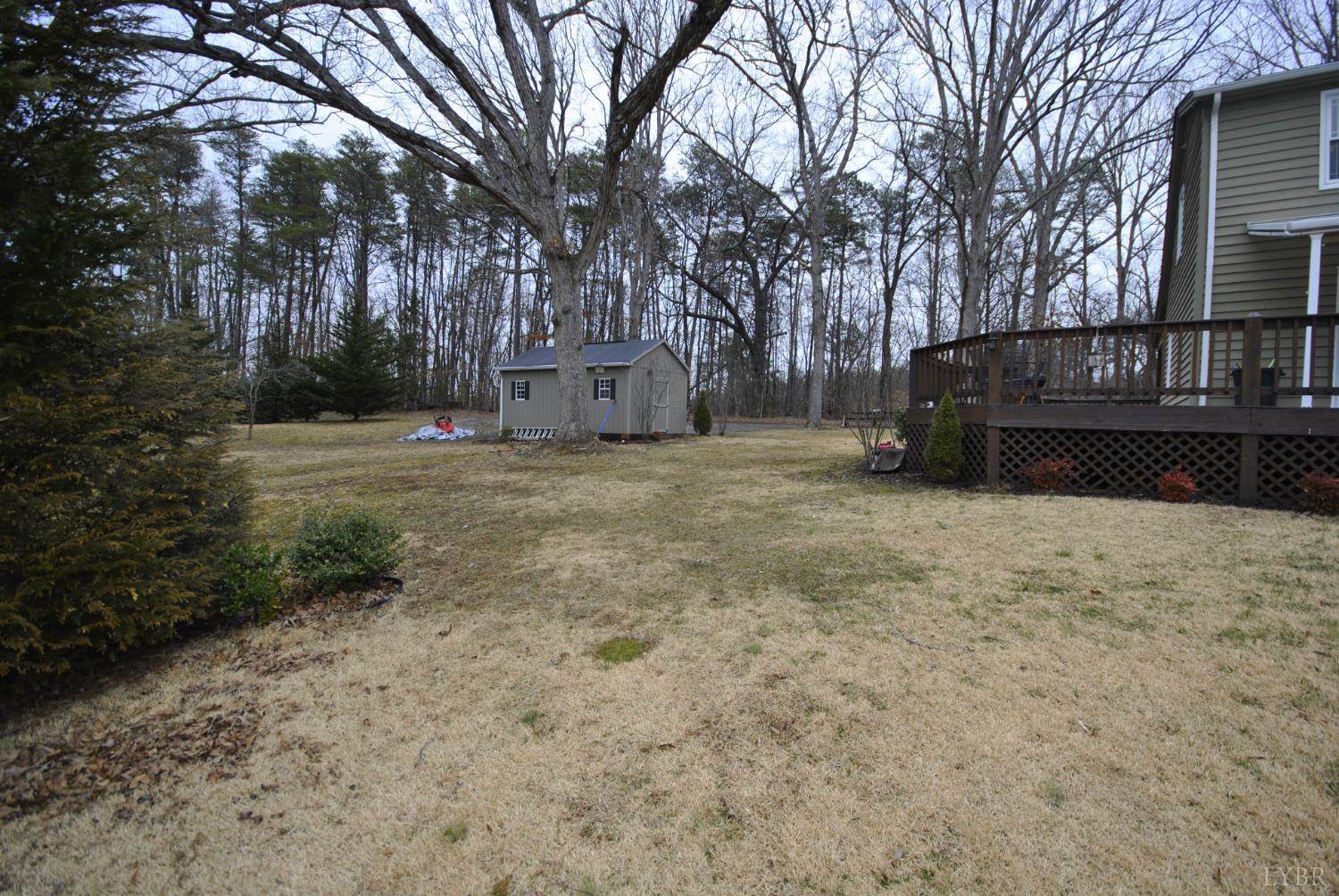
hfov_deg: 100.3
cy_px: 448
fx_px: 559
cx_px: 670
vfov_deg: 77.5
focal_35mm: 15
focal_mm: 10
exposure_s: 1/125
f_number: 5.6
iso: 160
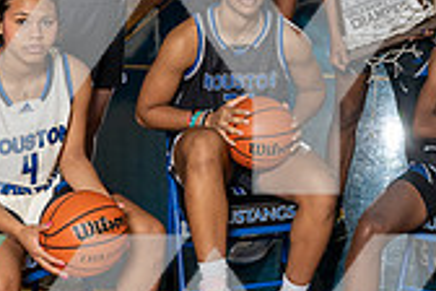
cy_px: 58
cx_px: 405
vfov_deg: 16.3
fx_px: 1005
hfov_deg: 23.7
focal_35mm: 83
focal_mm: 24
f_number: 8
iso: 640
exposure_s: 1/250
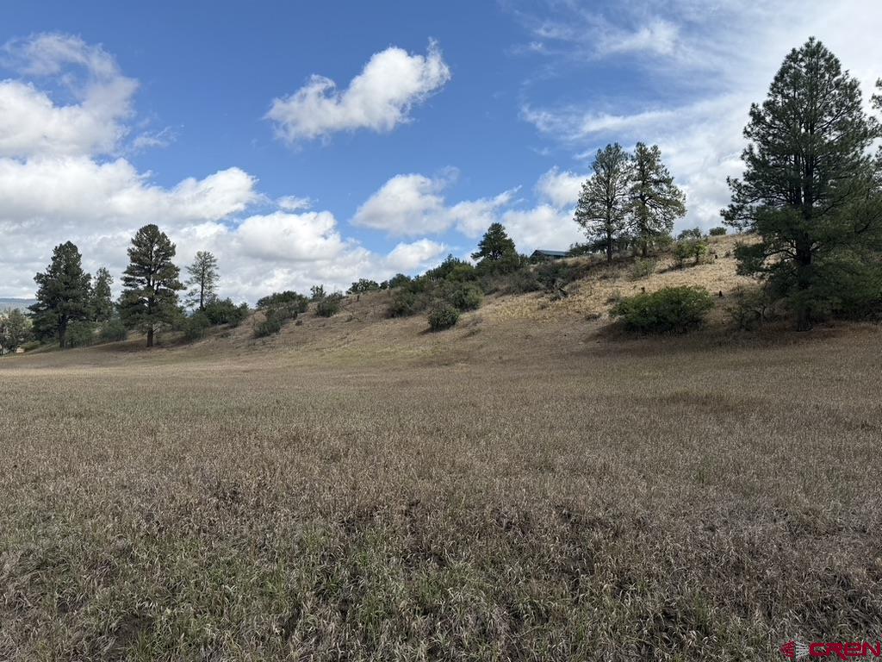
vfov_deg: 56.8
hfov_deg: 71.6
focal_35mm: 24
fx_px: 612
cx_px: 441
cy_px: 331
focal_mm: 6.76
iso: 80
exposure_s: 1/4405
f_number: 1.78
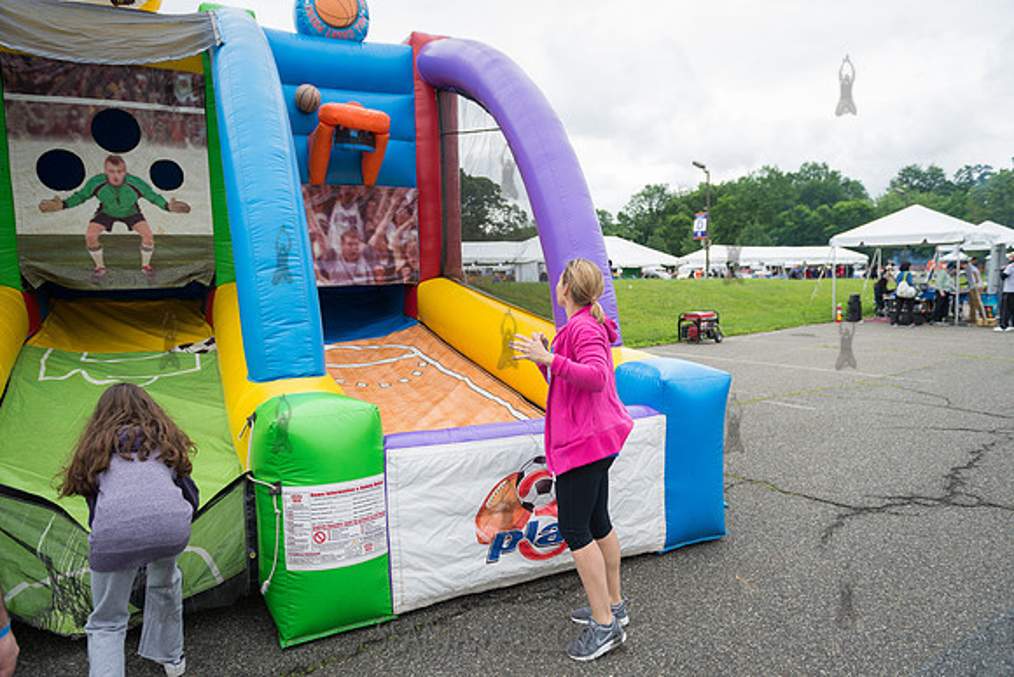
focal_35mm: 24
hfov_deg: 73.7
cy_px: 338
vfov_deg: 53.2
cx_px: 507
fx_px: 676
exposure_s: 1/800
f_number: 3.5
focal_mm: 24
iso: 200
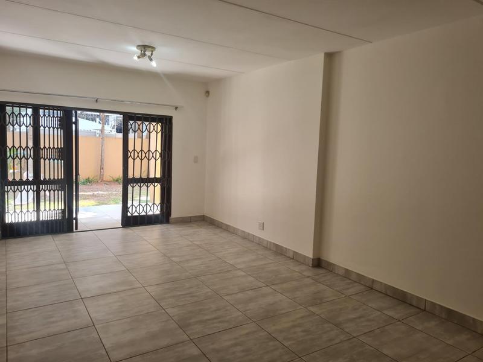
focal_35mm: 26
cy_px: 181
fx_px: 363
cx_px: 242
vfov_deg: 53.1
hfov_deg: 67.3
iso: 80
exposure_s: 1/100
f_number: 1.8
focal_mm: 5.4
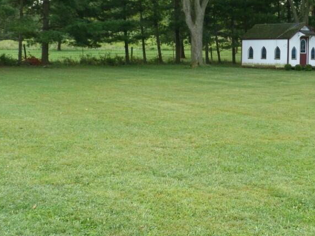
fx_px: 537
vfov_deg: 24.6
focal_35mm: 59
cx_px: 229
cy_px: 68
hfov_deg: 32.2
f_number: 3
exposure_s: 1/60
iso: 80
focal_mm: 5.9
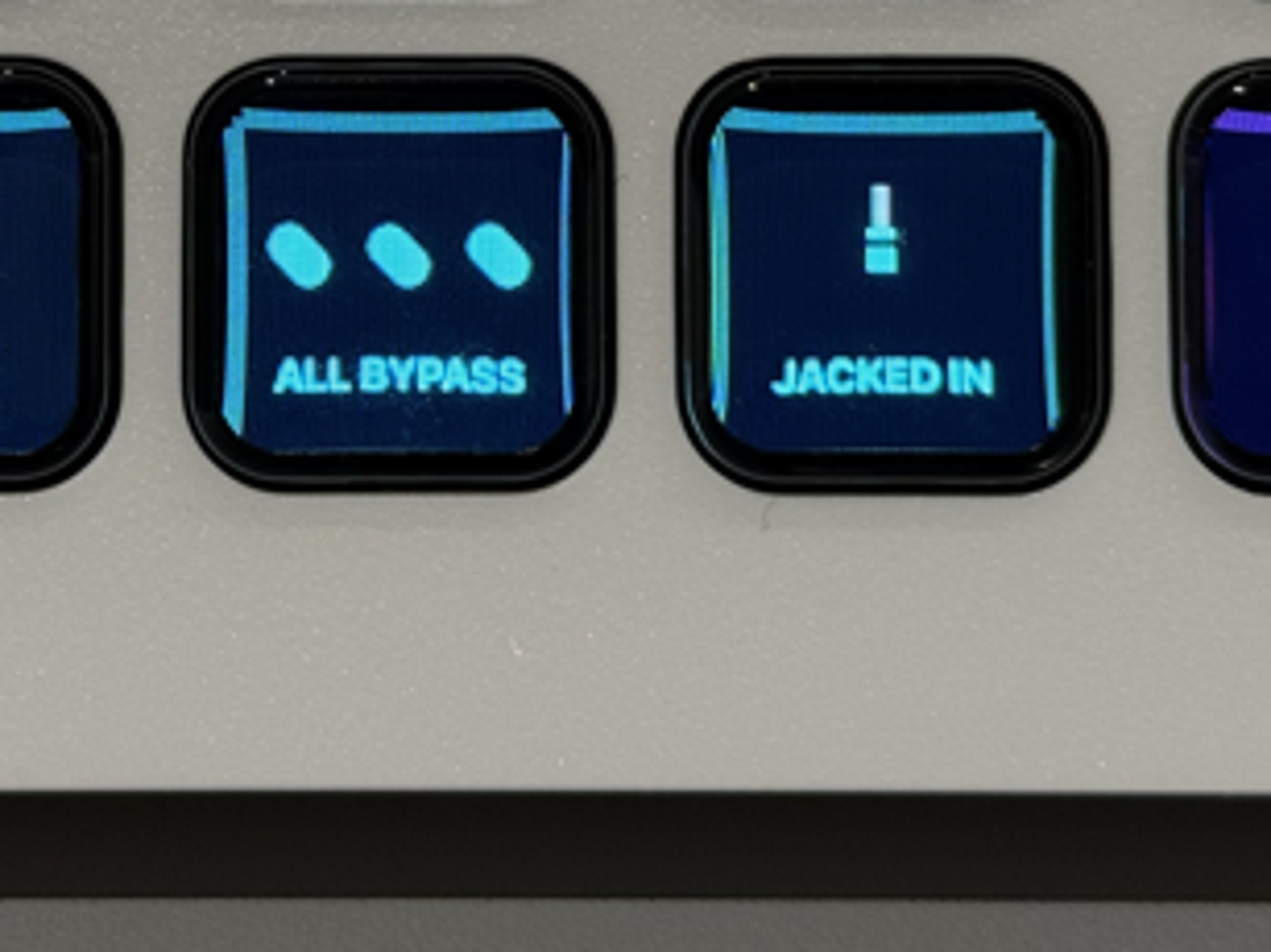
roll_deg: -0.3
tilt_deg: -35.9
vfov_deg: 11.6
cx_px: 331
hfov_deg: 15.7
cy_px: -161
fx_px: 4588
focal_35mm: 125
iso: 100
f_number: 1.78
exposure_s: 1/60
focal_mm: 6.76
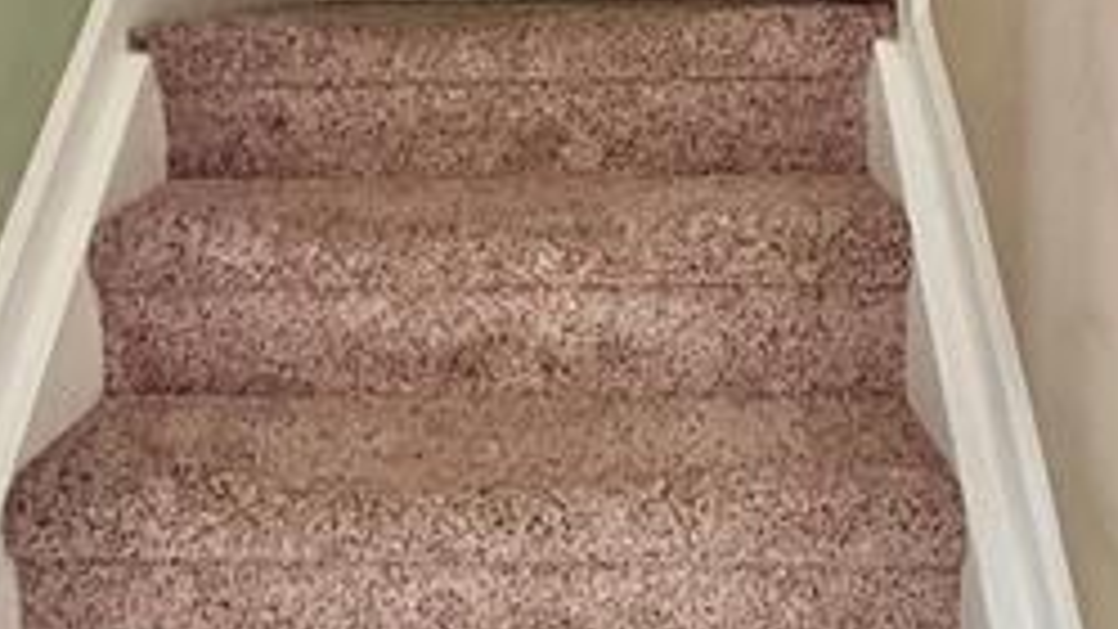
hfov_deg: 43.7
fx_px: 1393
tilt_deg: -3.0
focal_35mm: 47
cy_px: 99
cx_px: 530
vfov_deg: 24.9
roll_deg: +1.0
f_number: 2.2
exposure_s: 1/30
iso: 1000
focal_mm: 2.22
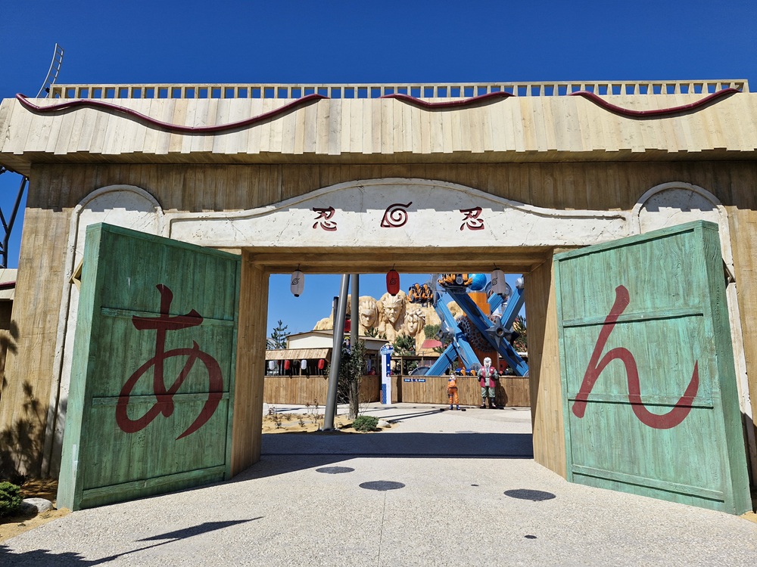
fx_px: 503
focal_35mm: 23
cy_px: 284
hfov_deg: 73.9
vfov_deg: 58.9
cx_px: 378
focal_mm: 5.54
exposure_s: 1/3304
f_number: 1.8
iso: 50
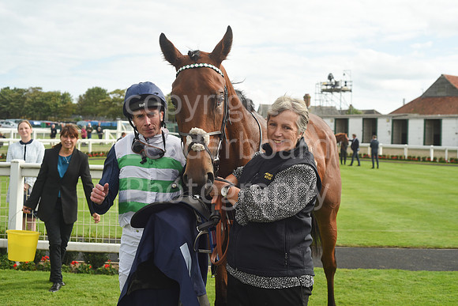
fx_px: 636
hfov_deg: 39.6
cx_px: 229
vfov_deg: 27.0
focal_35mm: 50
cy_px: 153
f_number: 5.6
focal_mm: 50
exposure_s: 1/1600
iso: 500
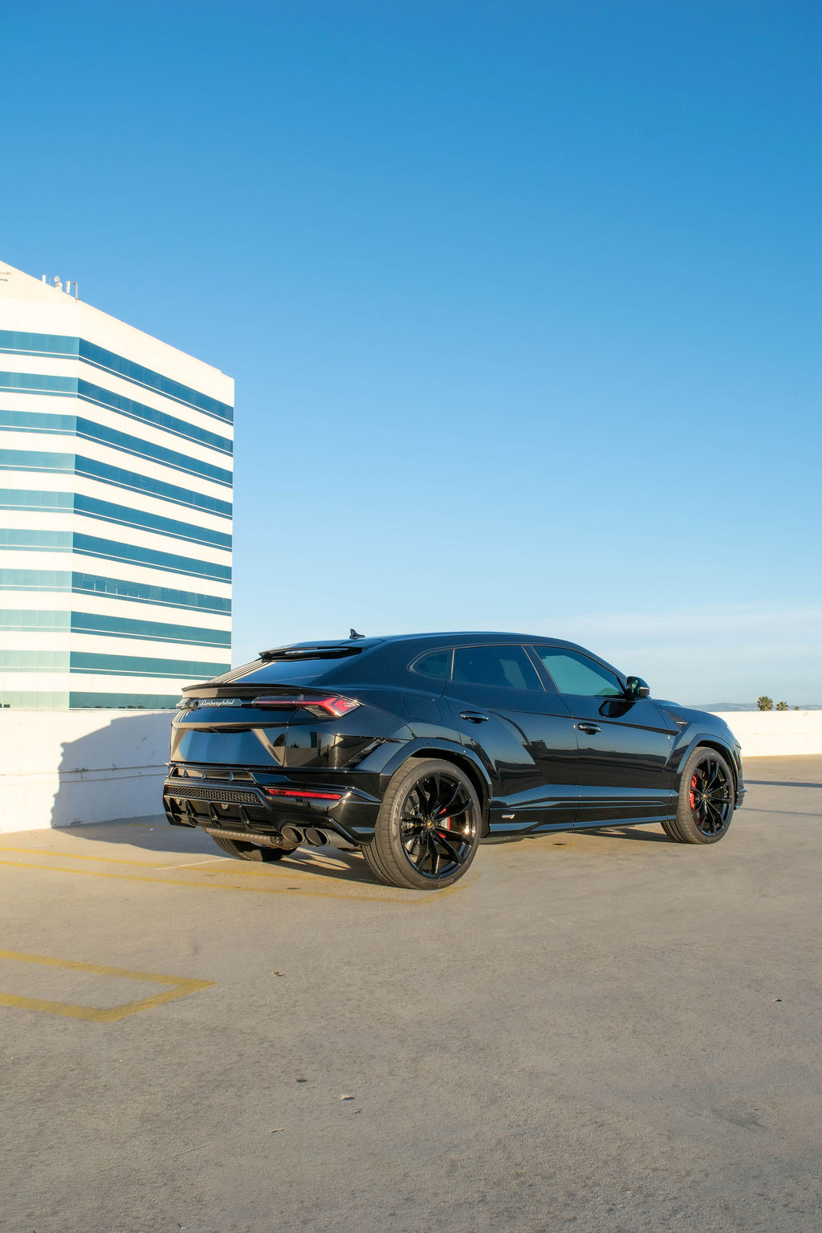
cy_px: 616
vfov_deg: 61.9
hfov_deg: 43.6
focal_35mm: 30
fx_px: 1027
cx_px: 411
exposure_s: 1/320
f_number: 9
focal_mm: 20
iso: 200
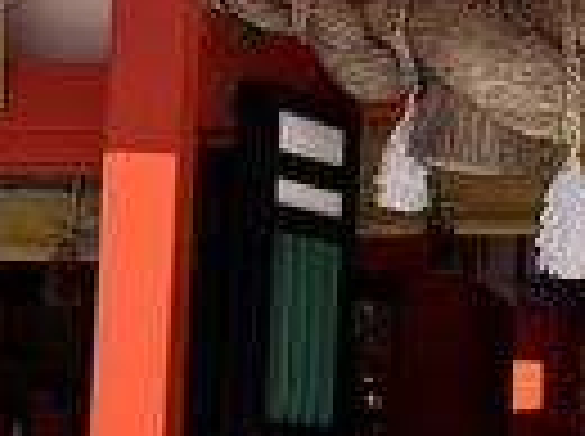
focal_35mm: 163
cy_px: 133
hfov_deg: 12.0
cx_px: 637
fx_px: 2750
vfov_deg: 9.1
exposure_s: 1/2451
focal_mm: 5.96
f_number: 1.6
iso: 50
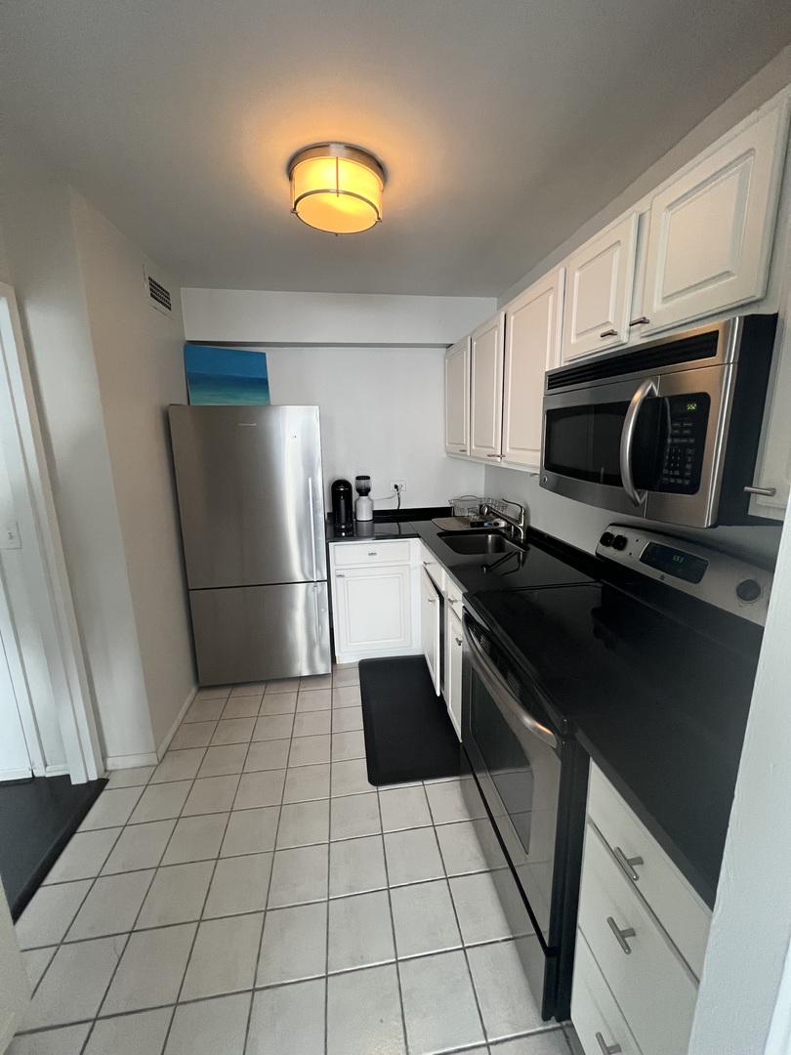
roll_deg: +0.6
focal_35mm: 13
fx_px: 396
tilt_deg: -12.3
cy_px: 528
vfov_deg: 106.2
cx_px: 396
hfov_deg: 89.9
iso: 400
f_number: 1.8
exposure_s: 1/59
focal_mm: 1.57
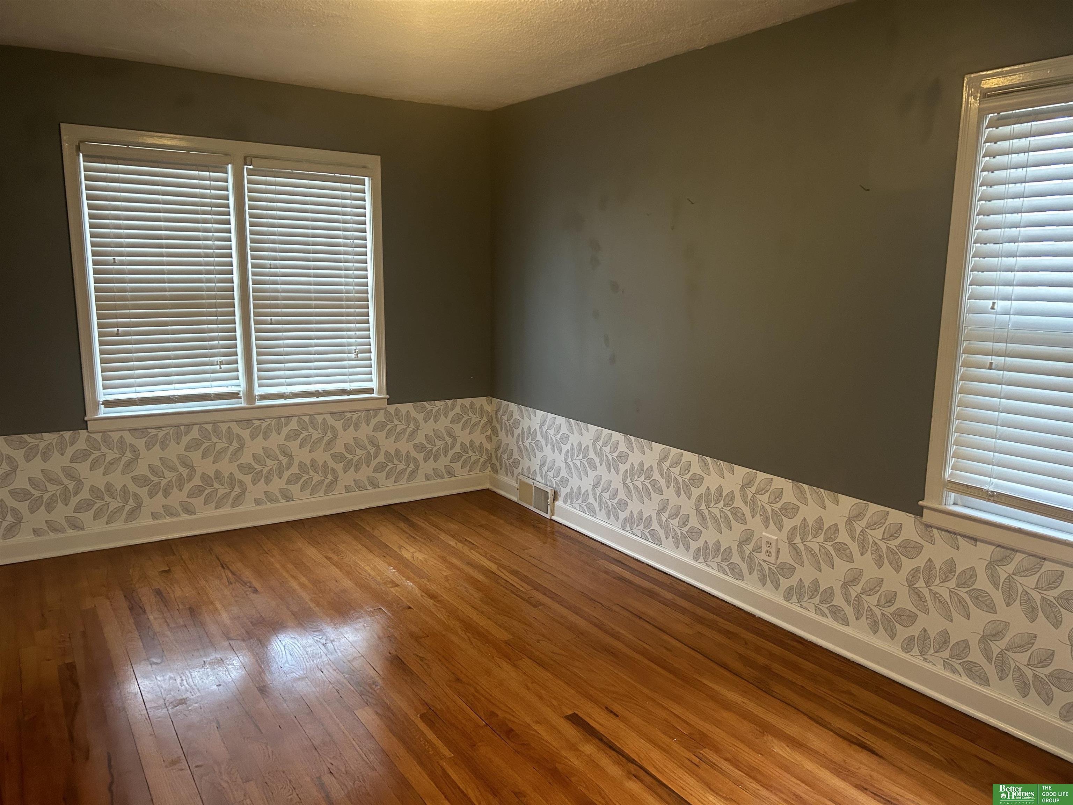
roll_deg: -0.2
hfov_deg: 67.3
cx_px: 536
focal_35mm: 26
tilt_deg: -9.4
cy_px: 402
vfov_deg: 53.1
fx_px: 806
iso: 320
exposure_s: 1/60
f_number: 1.5
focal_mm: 5.7
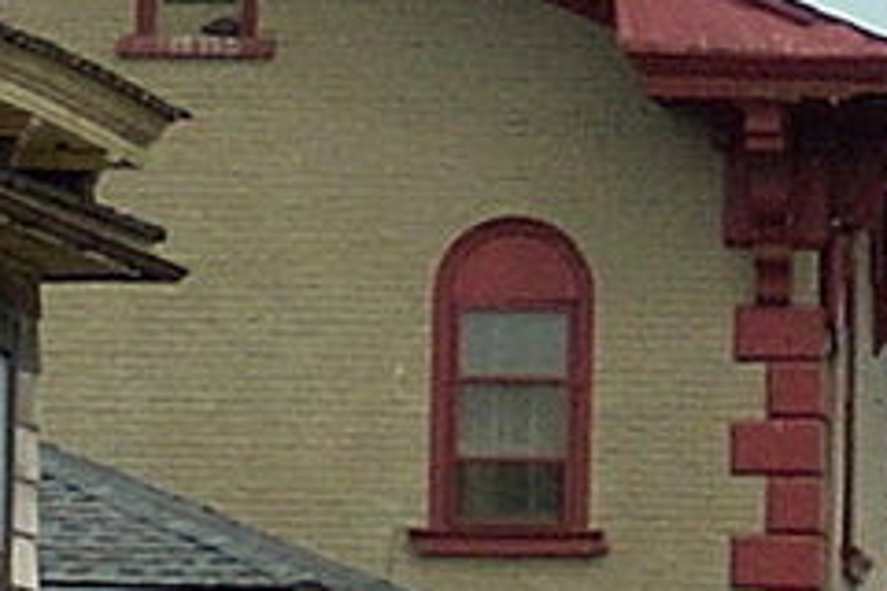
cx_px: -654
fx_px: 23134
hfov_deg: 2.2
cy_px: 78
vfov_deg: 1.5
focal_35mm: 939
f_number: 5.2
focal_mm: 18.6
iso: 64
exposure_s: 1/386
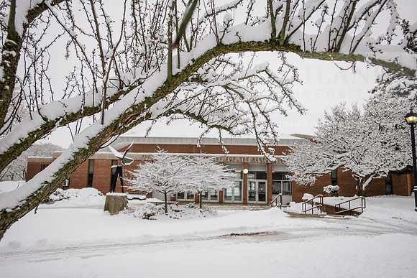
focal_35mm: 26
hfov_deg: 69.4
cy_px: 139
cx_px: 208
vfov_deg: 49.6
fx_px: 301
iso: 160
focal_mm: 26
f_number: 3.5
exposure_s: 1/500
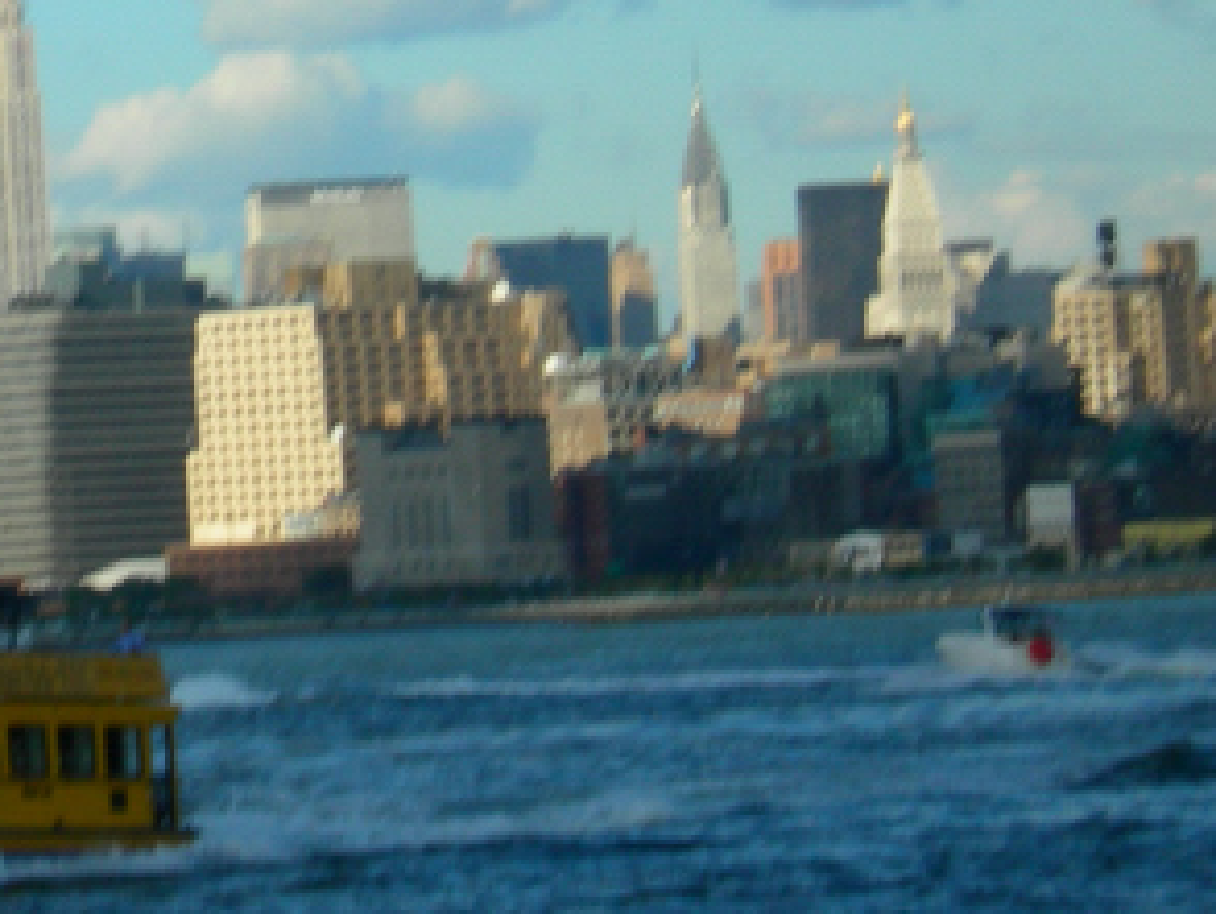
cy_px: -50
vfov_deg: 4.8
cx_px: -227
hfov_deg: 6.3
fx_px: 10899
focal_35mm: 310
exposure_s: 1/164
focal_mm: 23.4
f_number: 8.2
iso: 50
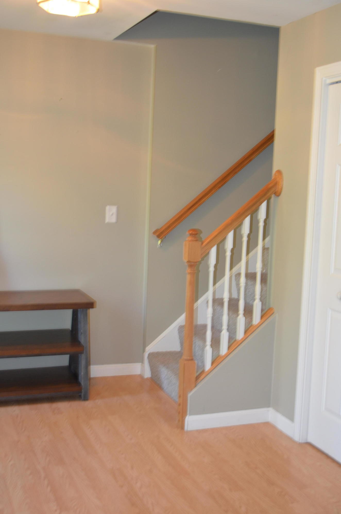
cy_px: 257
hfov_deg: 29.7
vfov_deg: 43.7
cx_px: 170
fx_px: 642
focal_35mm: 45
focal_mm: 30
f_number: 4.5
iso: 560
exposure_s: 1/15
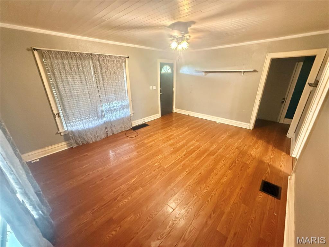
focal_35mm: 14
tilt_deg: -20.1
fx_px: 133
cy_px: 124
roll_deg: +1.1
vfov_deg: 85.7
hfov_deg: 102.1
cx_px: 164
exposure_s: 1/60
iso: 1000
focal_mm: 2.22
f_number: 2.2
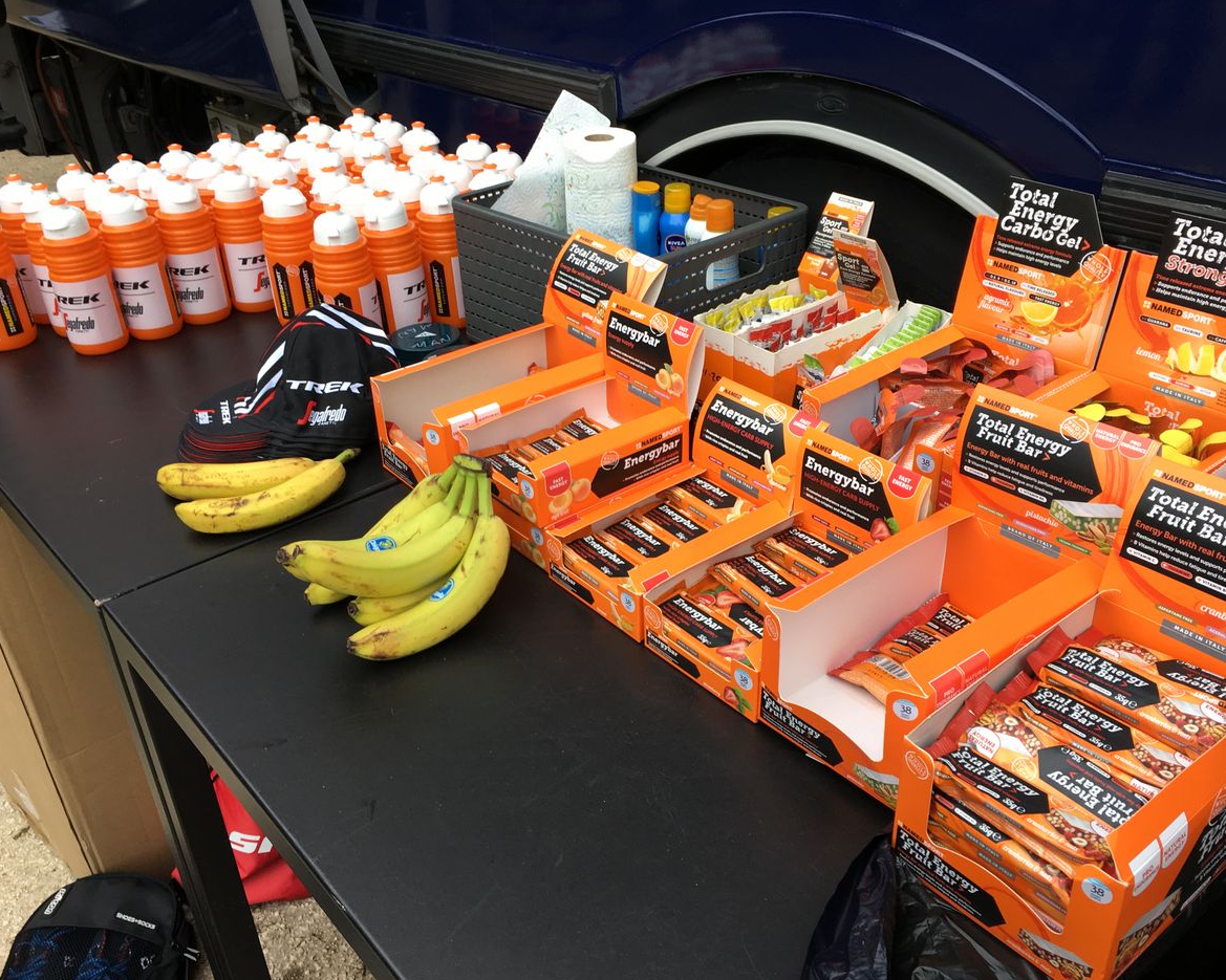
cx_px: 623
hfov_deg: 57.2
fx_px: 1125
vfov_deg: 47.1
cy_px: 498
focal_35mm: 31
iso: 25
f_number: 2.2
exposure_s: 1/100
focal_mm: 4.15
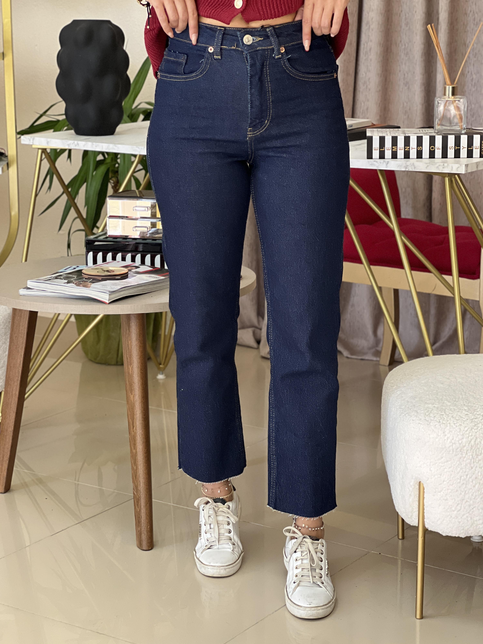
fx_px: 1451
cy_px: 324
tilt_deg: -11.5
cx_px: 241
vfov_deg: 25.0
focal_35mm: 78
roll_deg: +0.3
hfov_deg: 18.9
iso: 250
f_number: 2.8
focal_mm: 9
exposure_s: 1/110
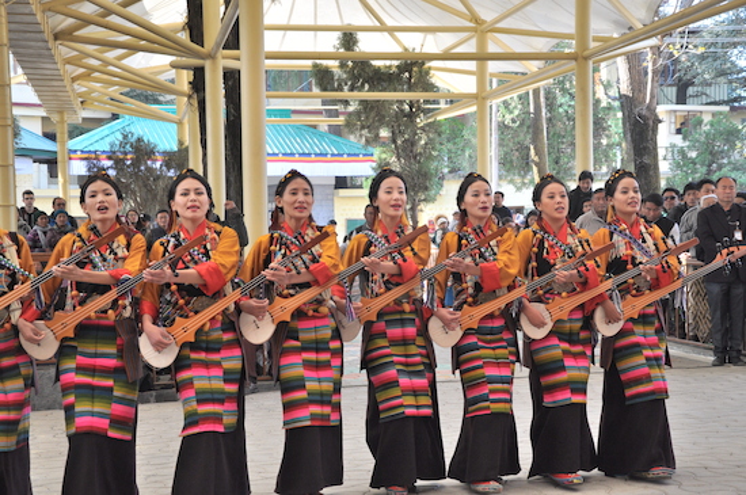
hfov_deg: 31.9
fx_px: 1304
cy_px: 248
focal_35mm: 63
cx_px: 373
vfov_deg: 21.5
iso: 500
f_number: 5.6
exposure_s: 1/160
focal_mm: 42
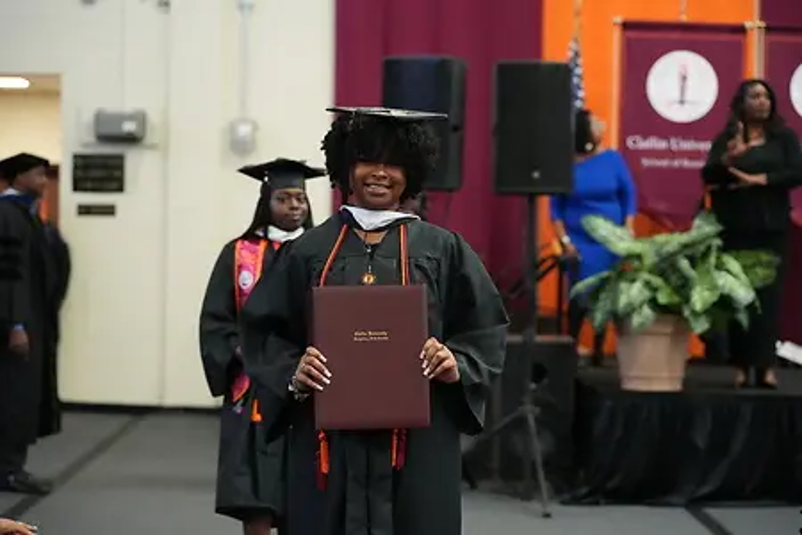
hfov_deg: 23.6
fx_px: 1916
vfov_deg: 15.9
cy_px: 268
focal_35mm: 86
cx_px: 401
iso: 6400
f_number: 2.8
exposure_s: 1/400
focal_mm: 86
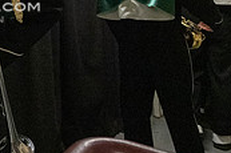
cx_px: -52
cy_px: -41
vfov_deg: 25.1
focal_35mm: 47
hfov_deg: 33.4
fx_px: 301
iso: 10000
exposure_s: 1/500
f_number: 4
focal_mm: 14
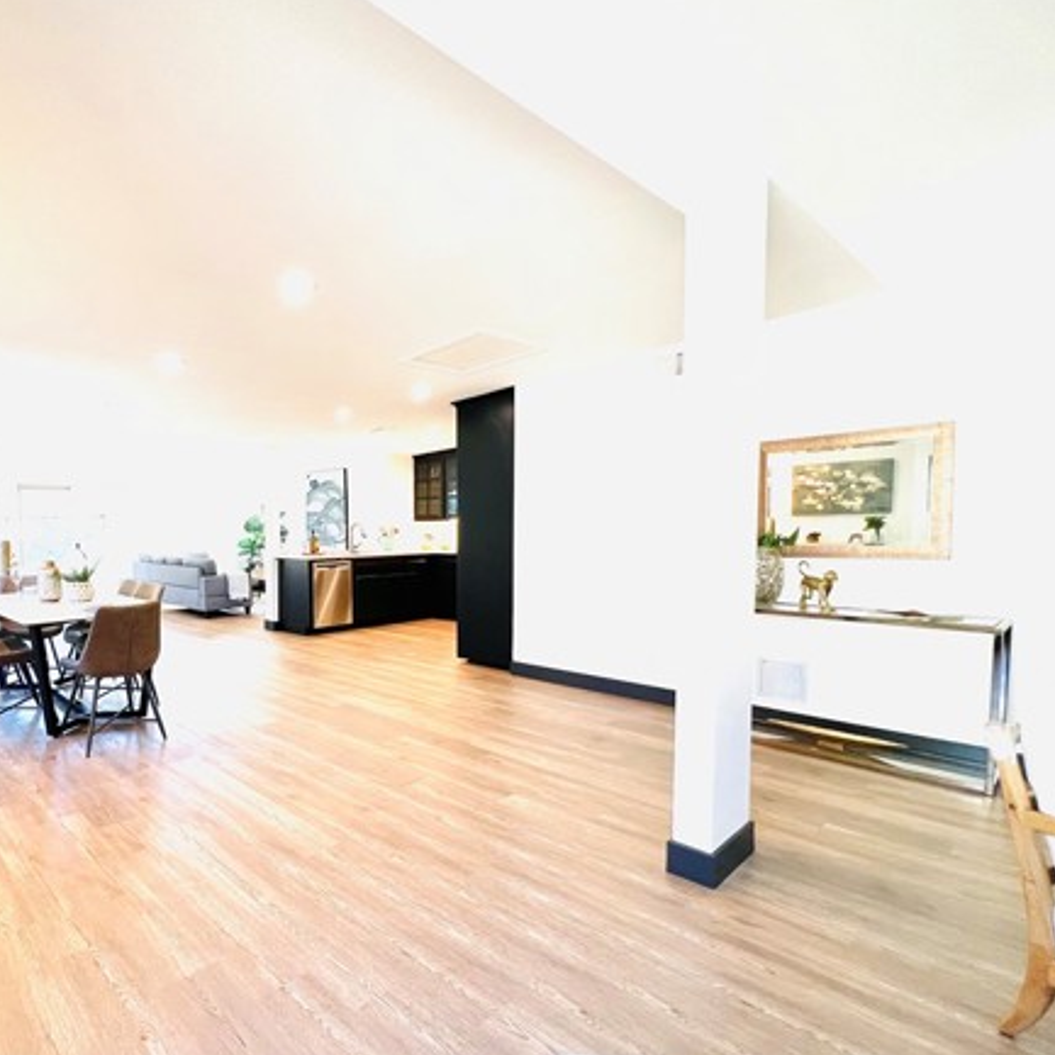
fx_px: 586
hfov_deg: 79.1
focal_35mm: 17
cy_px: 570
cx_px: 295
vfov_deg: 83.8
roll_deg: +0.9
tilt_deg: -4.0
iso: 100
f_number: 1.8
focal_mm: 1.57
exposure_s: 1/120
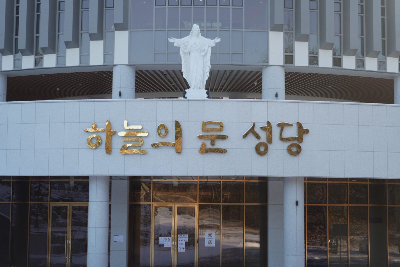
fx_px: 778
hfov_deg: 28.8
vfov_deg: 19.4
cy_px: 134
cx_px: 200
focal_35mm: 70
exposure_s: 1/200
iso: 100
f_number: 4
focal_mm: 70
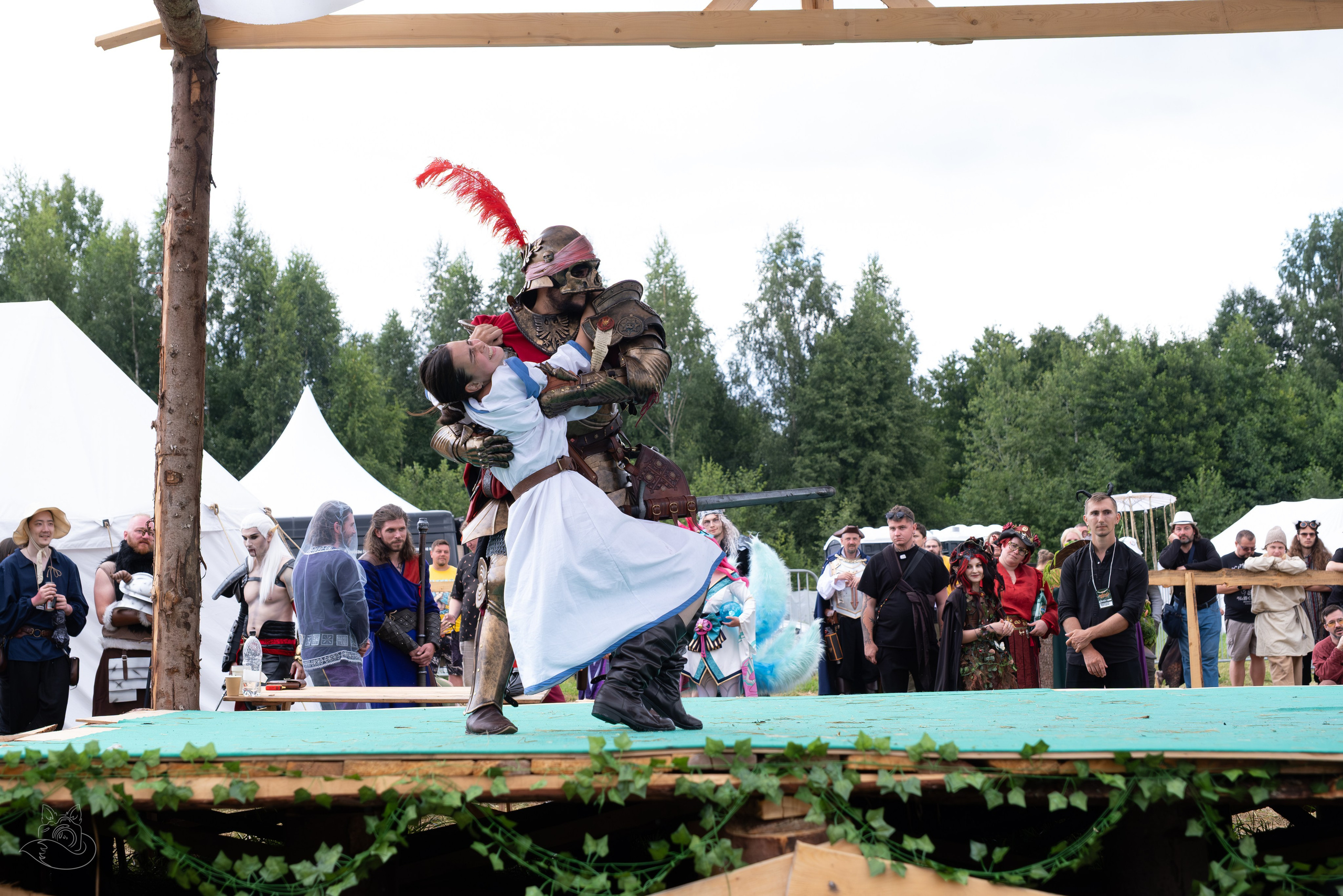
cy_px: 448
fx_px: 2164
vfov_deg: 23.4
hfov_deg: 34.5
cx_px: 672
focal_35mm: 58
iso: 1000
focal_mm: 38.8
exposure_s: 1/800
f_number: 4
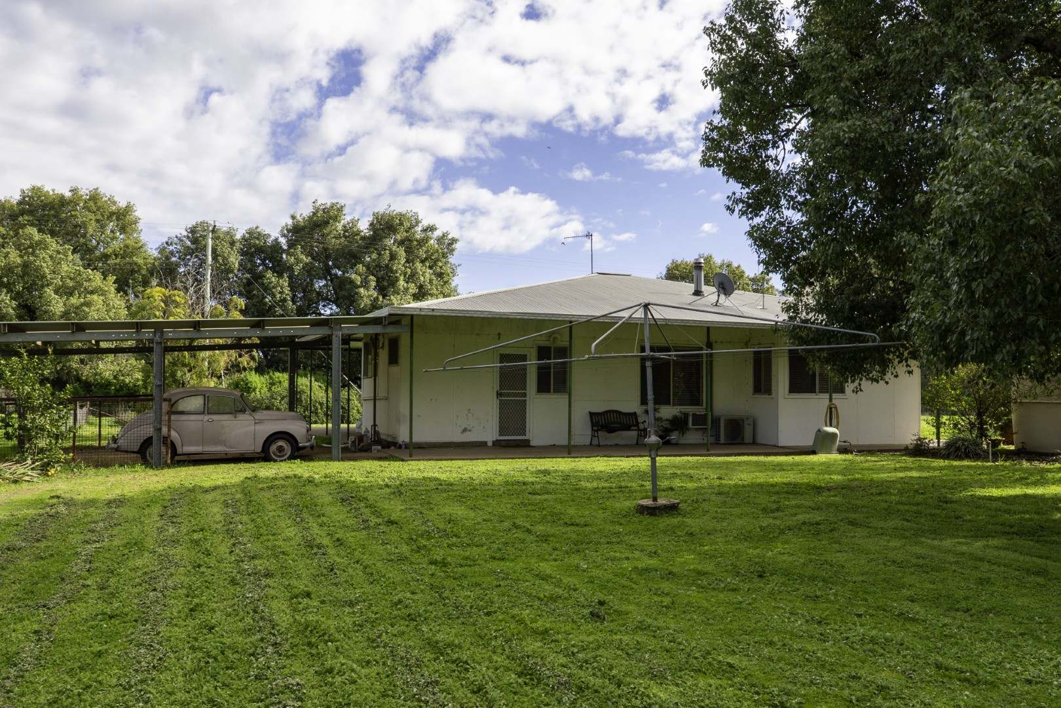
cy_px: 354
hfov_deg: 61.9
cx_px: 530
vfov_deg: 43.6
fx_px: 884
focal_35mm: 30
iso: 400
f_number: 11
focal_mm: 20
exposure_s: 1/200
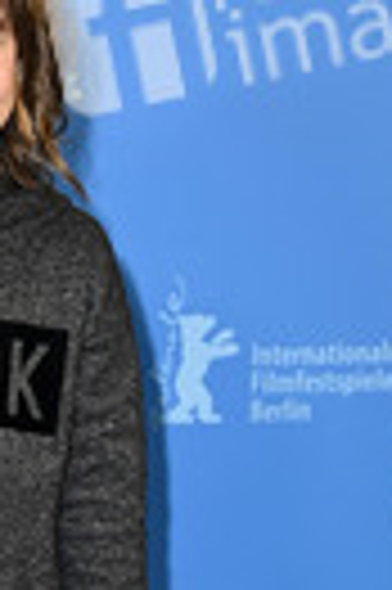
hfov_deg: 7.2
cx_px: -135
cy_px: 685
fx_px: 3095
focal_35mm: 189
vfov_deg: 10.7
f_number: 5
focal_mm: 62
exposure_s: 1/250
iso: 1000
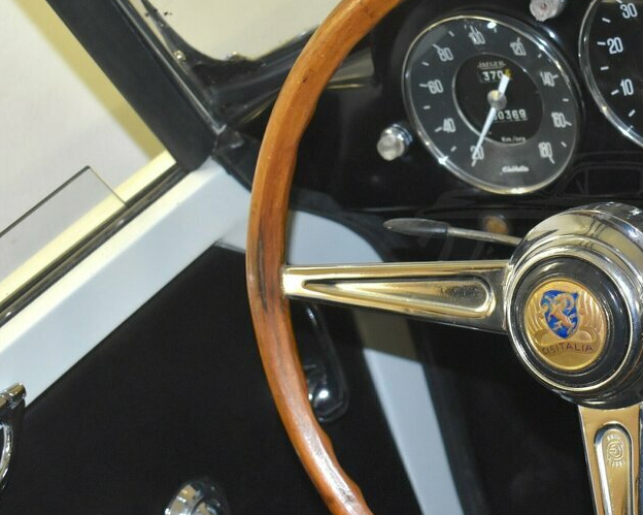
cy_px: 282
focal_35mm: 84
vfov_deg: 18.3
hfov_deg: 22.2
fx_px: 1596
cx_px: 582
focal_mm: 31
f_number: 4.2
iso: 1600
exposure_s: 1/60
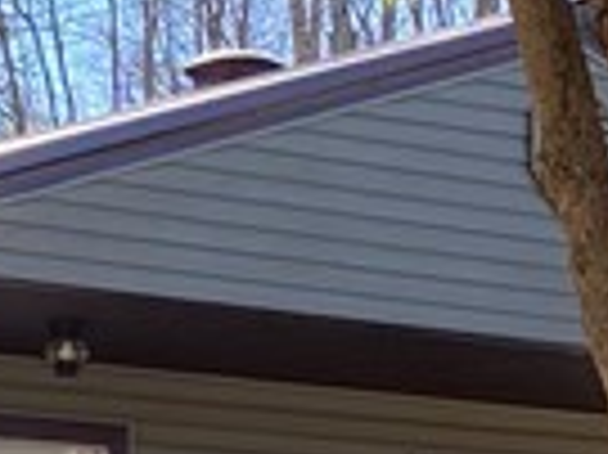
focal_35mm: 197
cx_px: 77
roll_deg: -1.1
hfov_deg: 10.0
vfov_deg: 7.5
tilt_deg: +6.5
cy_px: 400
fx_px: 3457
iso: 32
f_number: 1.8
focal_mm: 4.25
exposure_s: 1/452
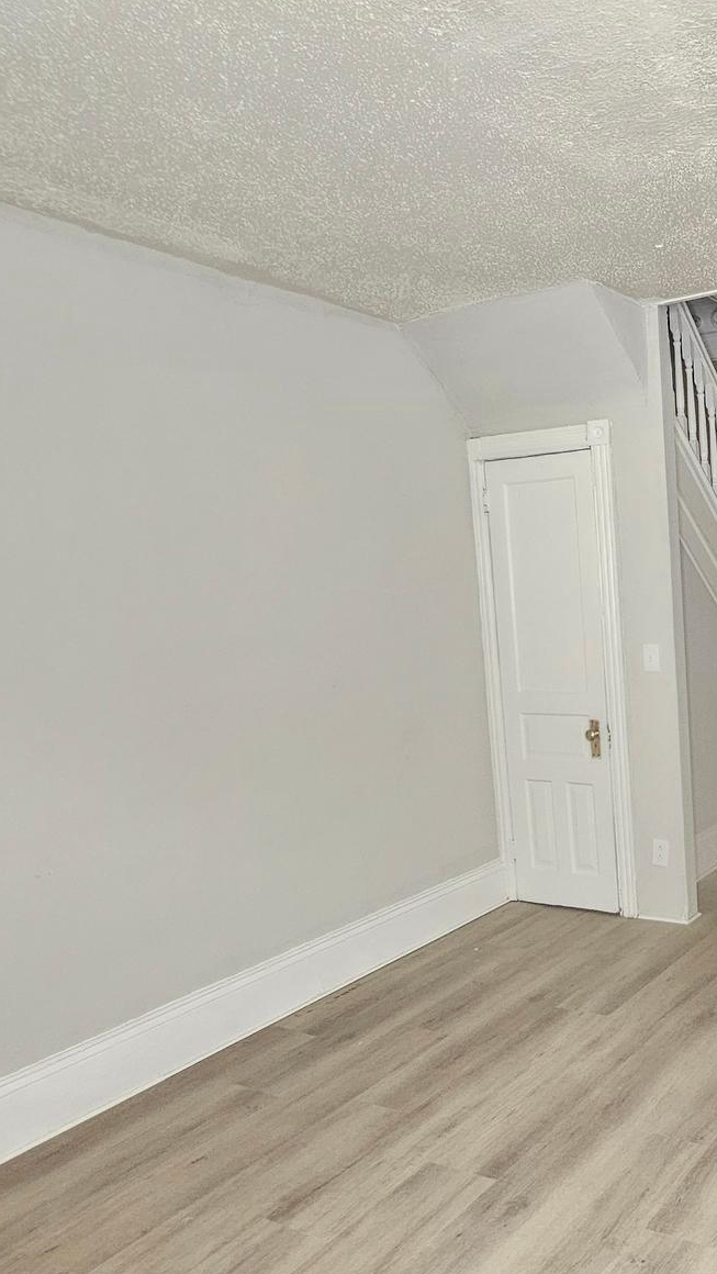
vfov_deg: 73.8
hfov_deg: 40.0
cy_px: 709
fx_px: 844
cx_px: 728
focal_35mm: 25
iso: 320
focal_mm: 2.2
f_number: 2.2
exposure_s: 1/60
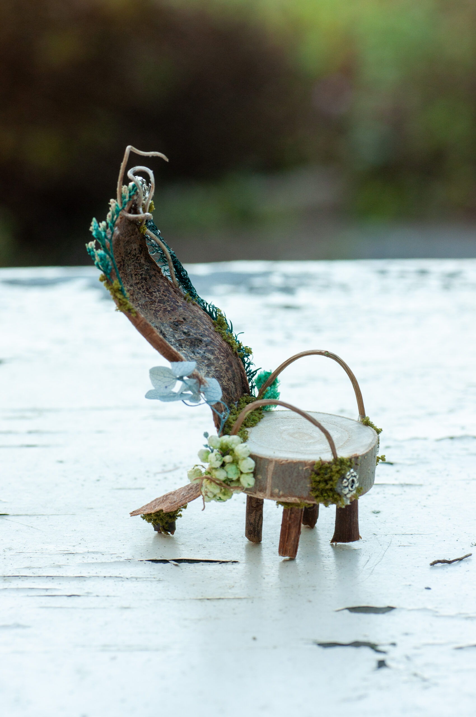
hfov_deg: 10.1
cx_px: 238
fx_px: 2685
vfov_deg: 15.2
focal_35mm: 135
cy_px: 358
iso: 640
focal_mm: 90
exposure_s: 1/80
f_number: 10
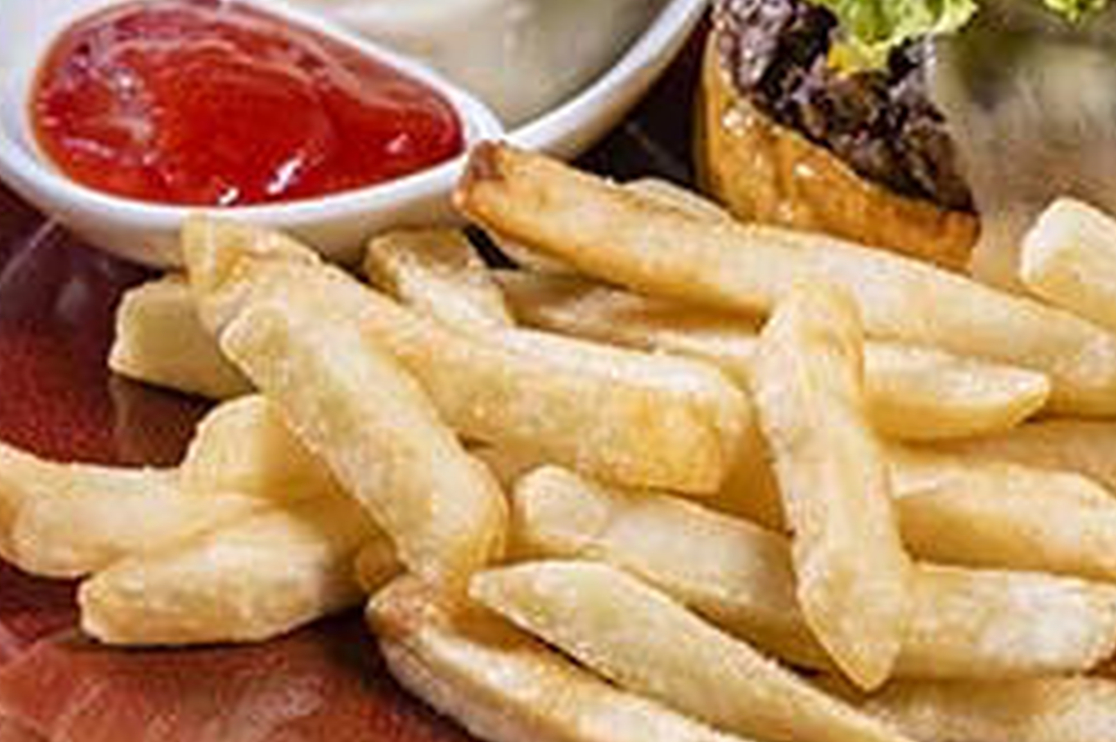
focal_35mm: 333
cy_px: -220
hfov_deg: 6.2
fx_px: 10316
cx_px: 1368
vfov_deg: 4.1
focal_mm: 86
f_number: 10
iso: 400
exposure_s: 1/250
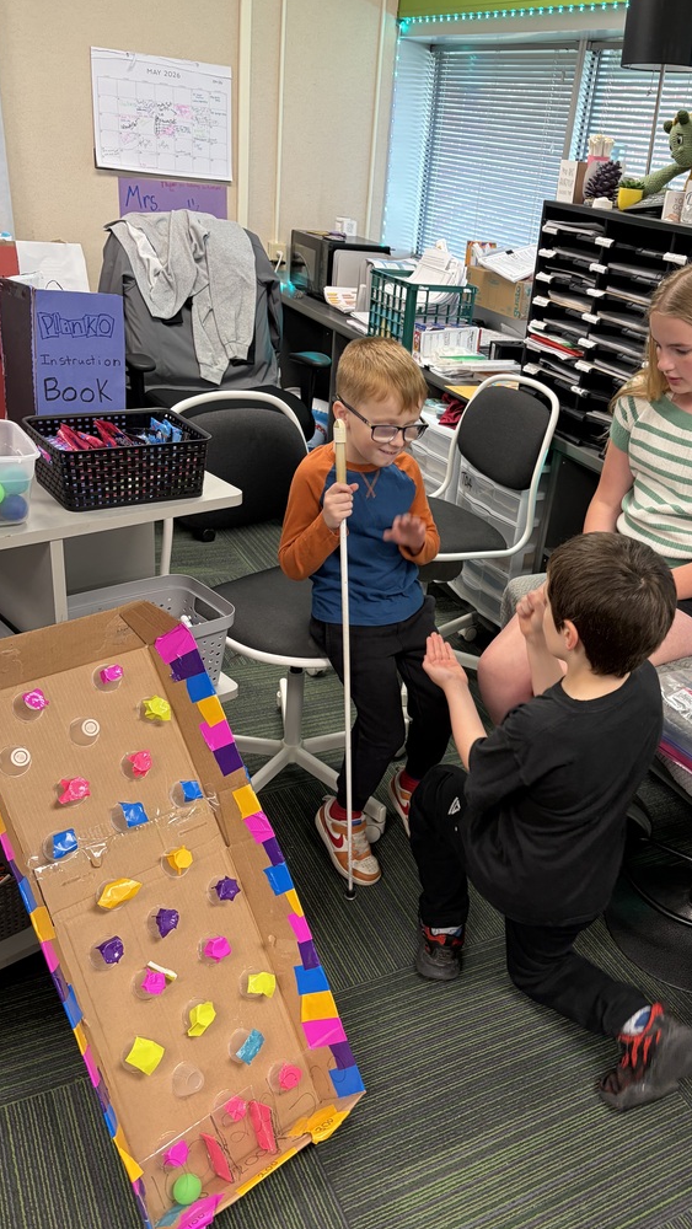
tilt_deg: -26.1
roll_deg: -7.6
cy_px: 614
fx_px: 945
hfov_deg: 39.7
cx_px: 465
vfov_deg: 66.1
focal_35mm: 29
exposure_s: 1/60
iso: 125
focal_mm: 5.96
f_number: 1.6
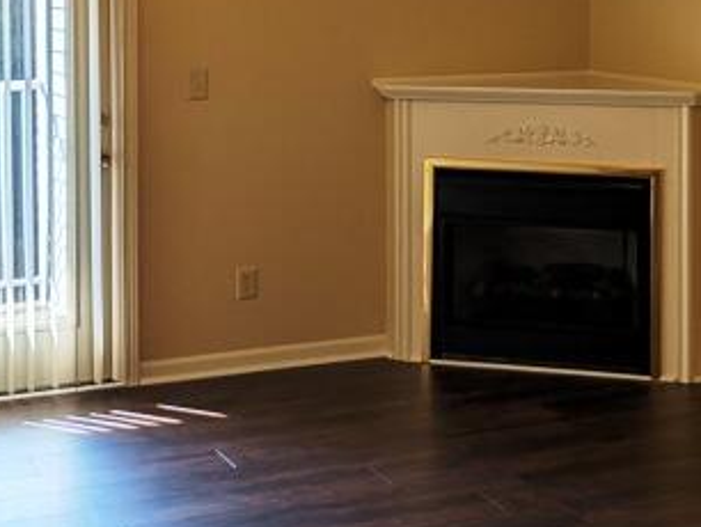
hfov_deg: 24.2
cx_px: 515
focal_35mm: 80
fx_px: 1621
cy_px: 7
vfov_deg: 18.0
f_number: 1.68
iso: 17
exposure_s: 1/789
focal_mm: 6.9
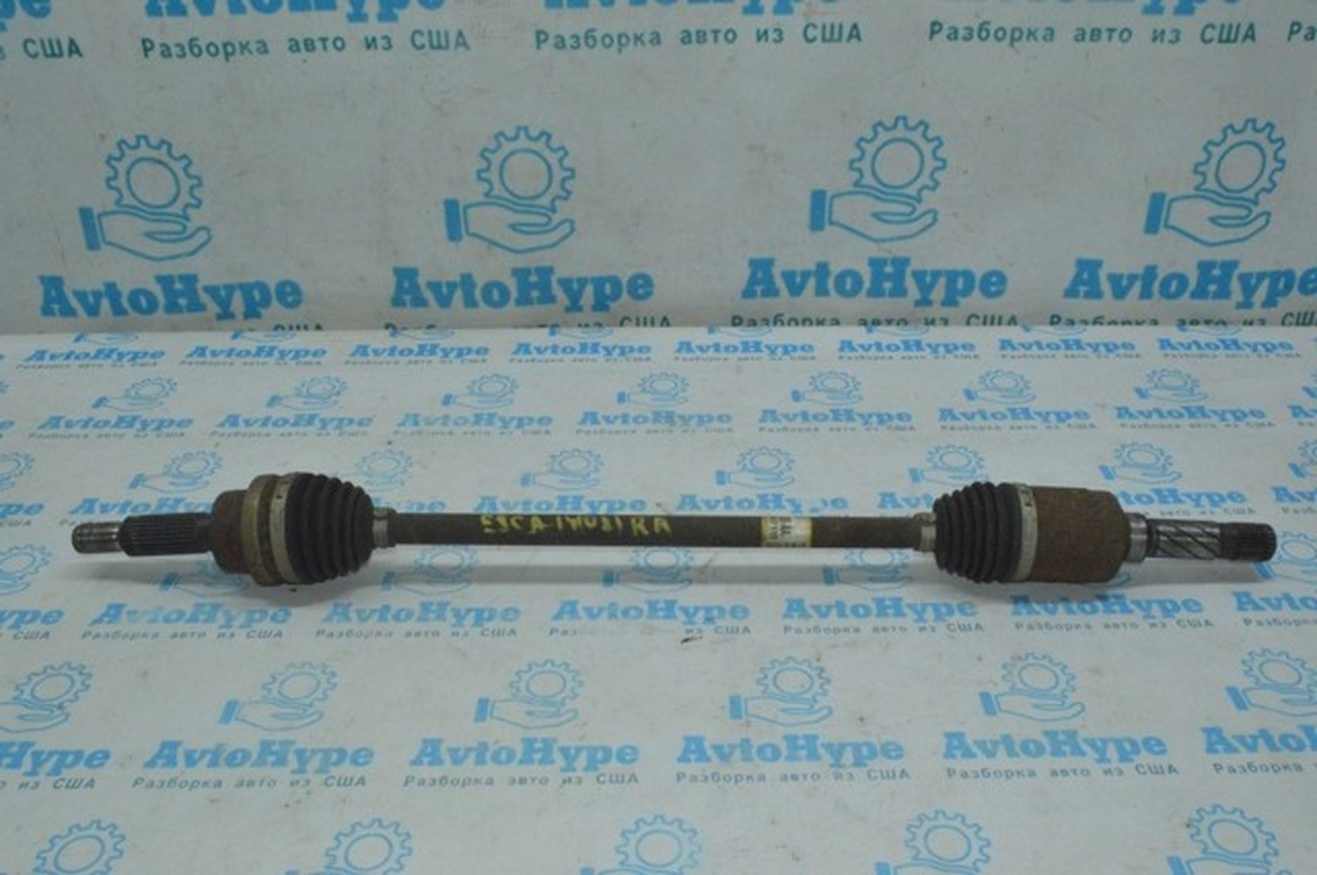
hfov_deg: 57.3
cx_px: 658
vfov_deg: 39.9
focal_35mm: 33
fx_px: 1206
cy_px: 438
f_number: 25
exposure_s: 1/60
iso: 4500
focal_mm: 22
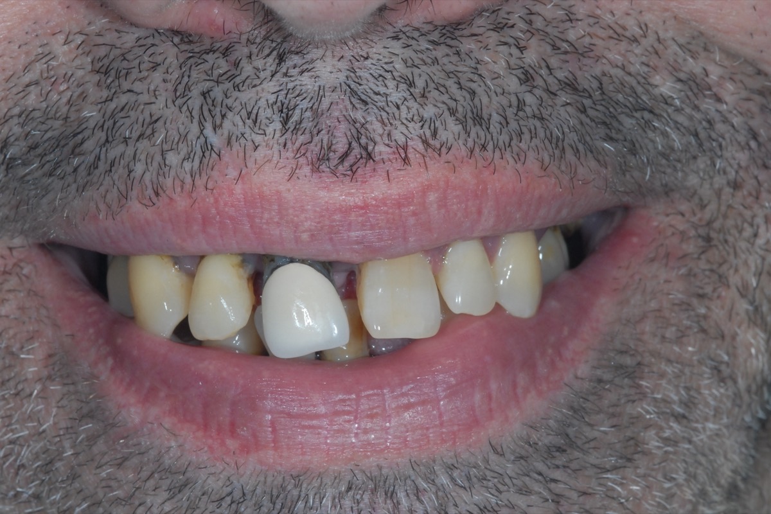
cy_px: 257
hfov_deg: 13.0
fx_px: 3373
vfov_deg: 8.7
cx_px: 386
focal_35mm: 158
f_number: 22
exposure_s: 1/60
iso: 400
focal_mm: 105
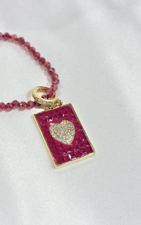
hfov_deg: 23.1
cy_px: 111
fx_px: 344
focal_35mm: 56
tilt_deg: -43.8
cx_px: 57
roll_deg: +1.2
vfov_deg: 36.3
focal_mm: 5.96
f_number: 1.6
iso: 32
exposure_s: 1/212
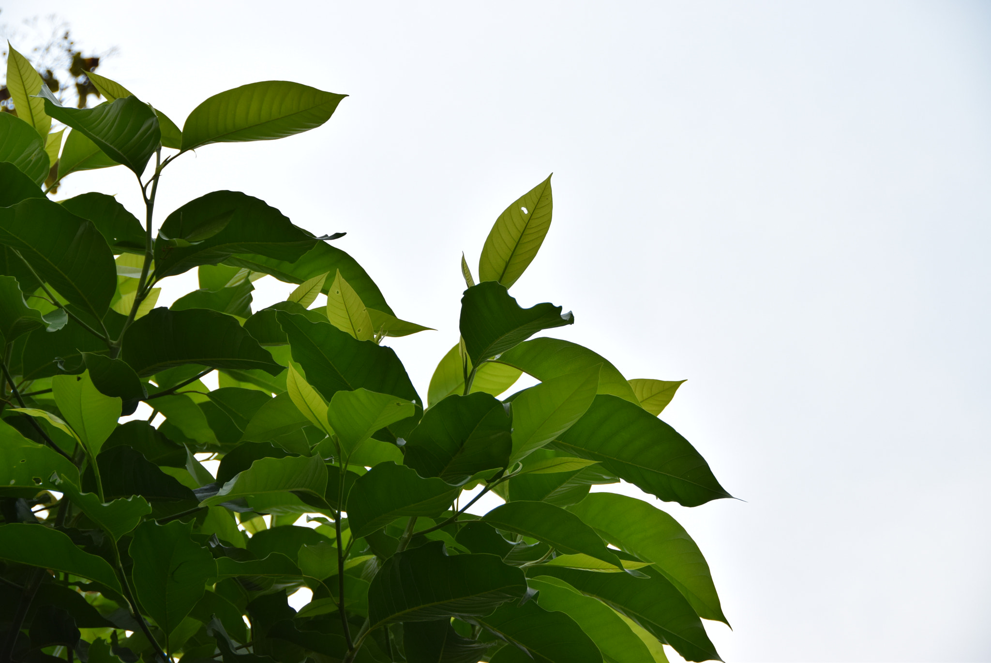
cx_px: 496
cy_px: 332
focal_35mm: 112
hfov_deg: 18.2
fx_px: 3099
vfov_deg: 12.2
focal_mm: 75
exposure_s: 1/2000
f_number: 8
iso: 360
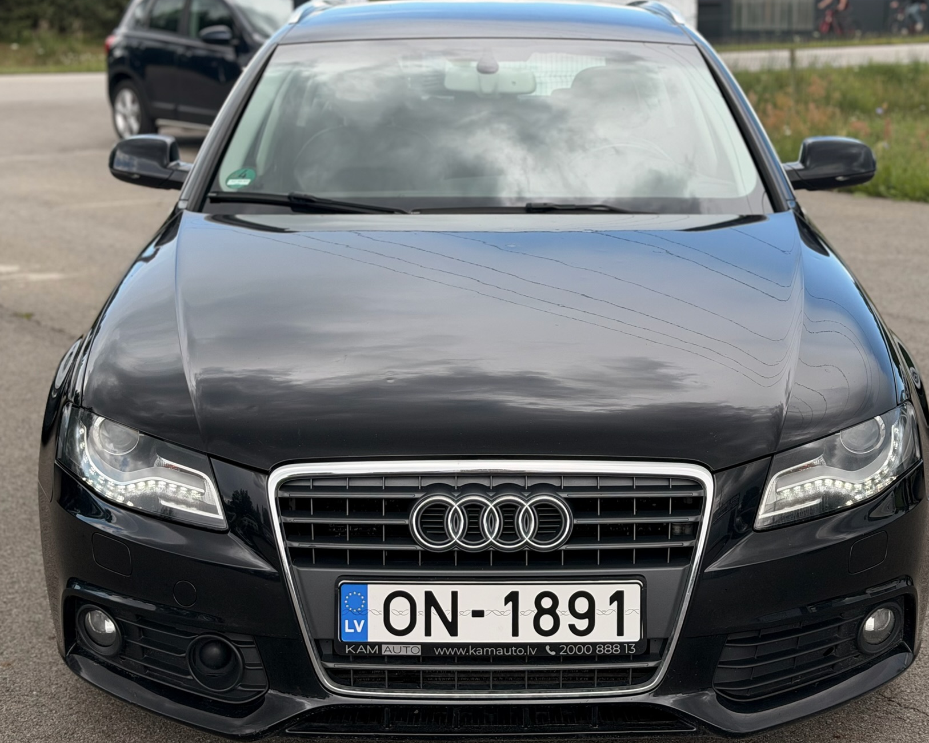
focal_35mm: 59
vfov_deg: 25.8
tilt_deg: -11.7
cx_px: 489
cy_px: 339
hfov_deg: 31.9
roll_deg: -0.7
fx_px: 1622
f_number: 1.78
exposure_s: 1/1307
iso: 64
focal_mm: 6.76
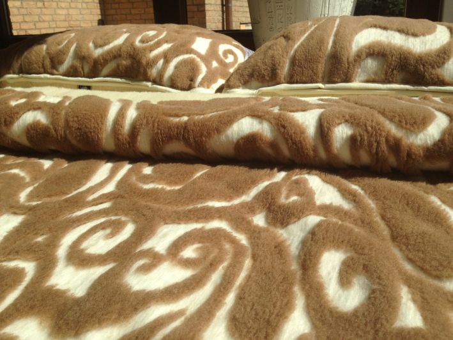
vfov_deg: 43.0
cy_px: 170
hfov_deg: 55.3
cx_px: 226
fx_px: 432
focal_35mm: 33
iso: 50
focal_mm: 4.13
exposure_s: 1/2088
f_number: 2.4
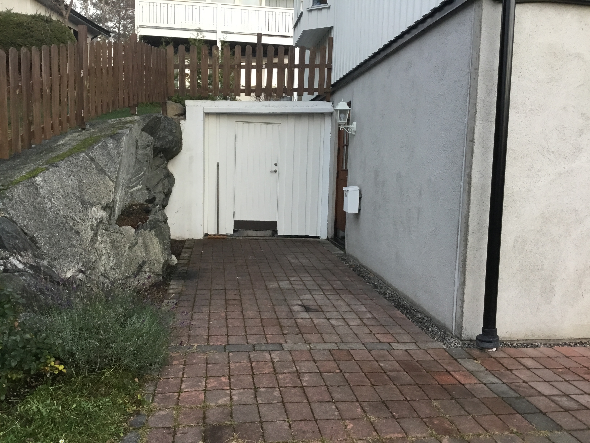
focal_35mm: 31
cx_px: 295
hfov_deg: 58.4
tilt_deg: -6.2
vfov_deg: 45.4
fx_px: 528
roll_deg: -1.4
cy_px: 222
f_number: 2.4
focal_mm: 3.3
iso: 50
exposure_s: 1/33
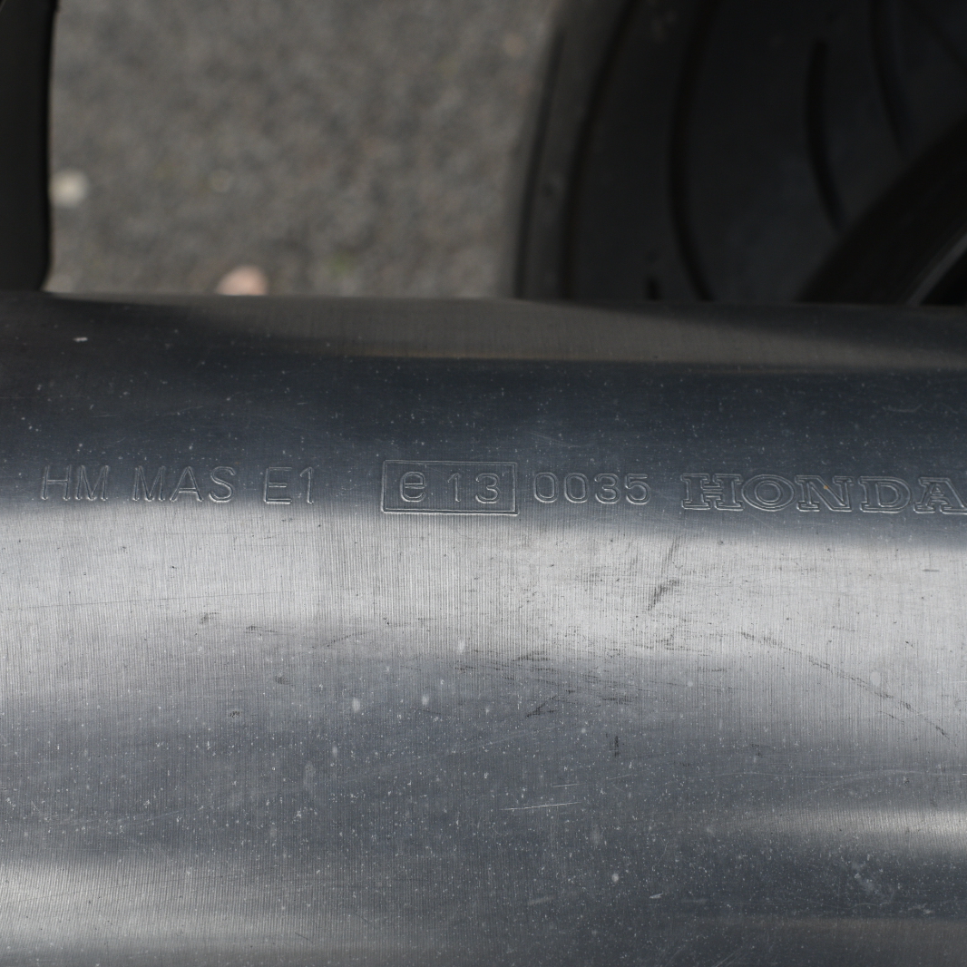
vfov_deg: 27.7
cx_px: 513
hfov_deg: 27.7
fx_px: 1960
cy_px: 481
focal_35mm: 62
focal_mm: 32
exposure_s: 1/250
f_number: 8
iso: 200
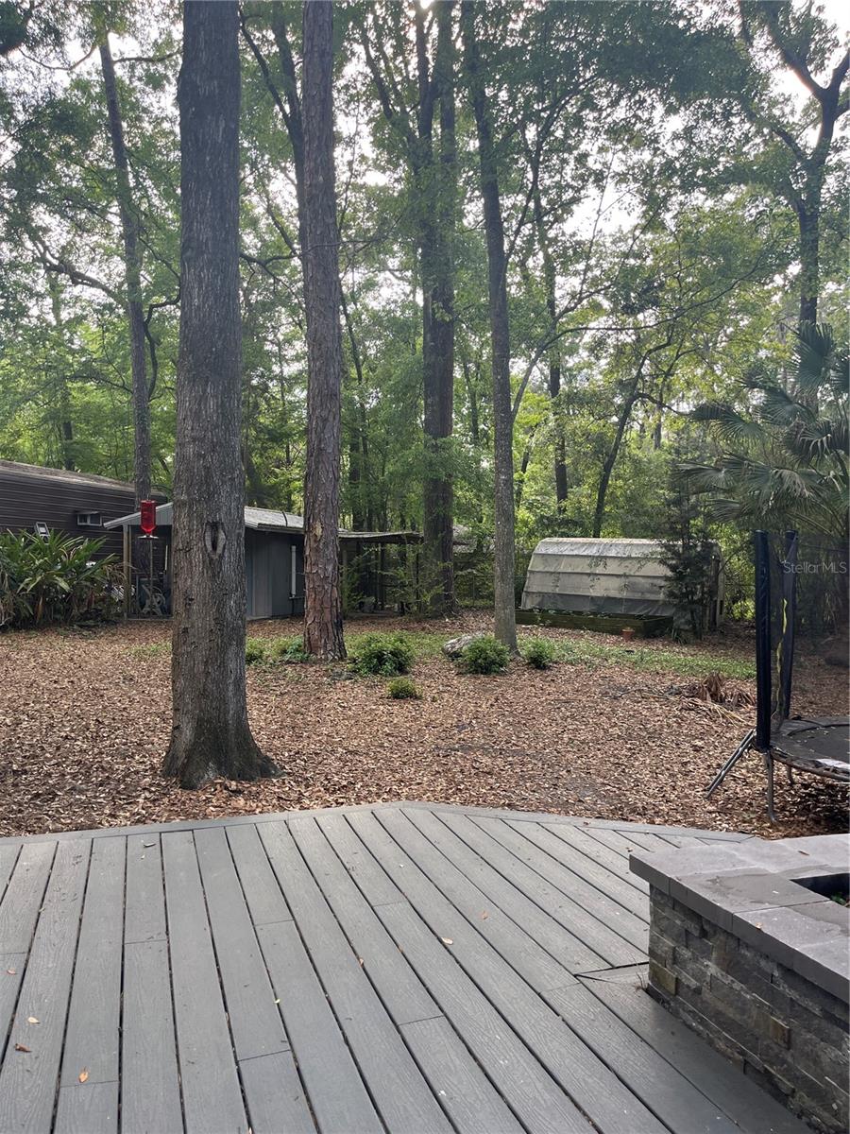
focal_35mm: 26
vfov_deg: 67.3
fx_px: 851
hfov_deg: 53.1
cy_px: 567
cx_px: 425
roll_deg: -0.4
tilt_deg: +0.2
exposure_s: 1/201
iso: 50
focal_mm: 5.1
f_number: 1.6
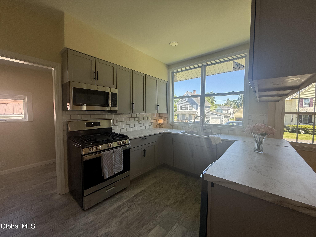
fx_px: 128
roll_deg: -0.1
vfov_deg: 85.7
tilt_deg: -2.3
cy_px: 118
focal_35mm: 14
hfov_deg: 102.1
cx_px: 158
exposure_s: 1/217
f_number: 2.2
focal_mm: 2.22
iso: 64
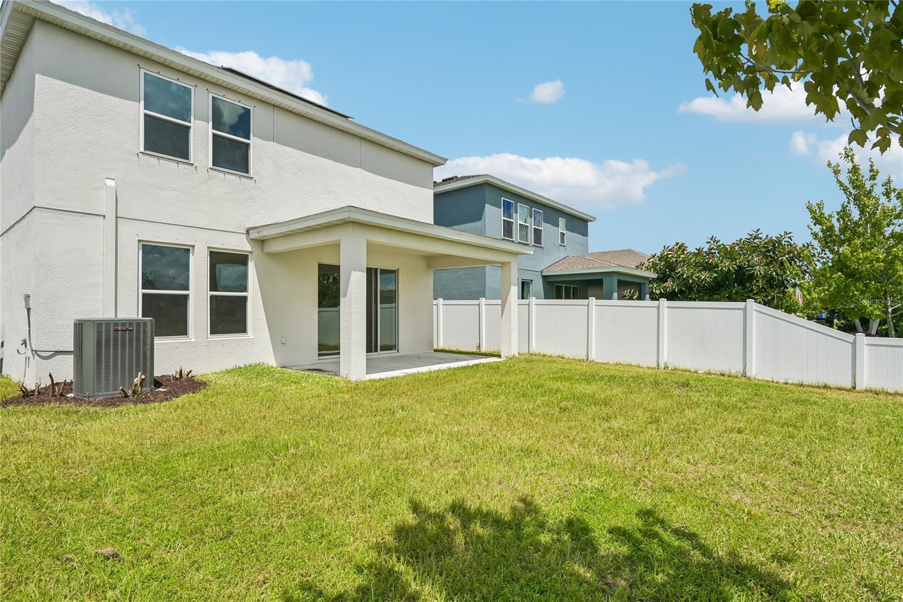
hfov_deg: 90.0
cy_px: 301
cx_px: 452
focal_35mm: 18
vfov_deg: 67.4
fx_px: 451
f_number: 8
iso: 400
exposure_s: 1/2000
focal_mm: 18
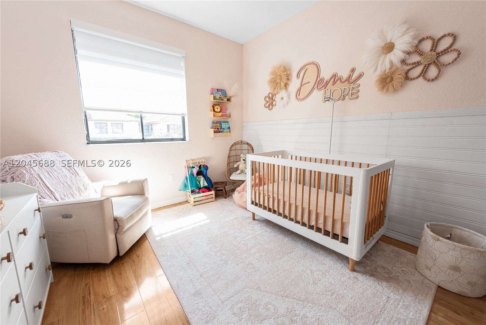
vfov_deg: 81.2
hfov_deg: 104.2
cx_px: 243
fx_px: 189
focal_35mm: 14
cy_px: 162
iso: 1000
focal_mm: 14
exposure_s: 1/50
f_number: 7.1
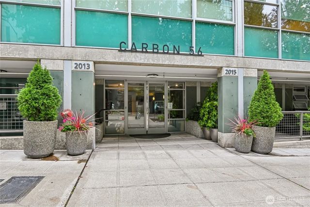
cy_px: 104
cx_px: 155
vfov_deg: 62.0
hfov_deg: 84.0
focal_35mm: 20
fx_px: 172
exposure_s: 1/25
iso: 400
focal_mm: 20
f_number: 8
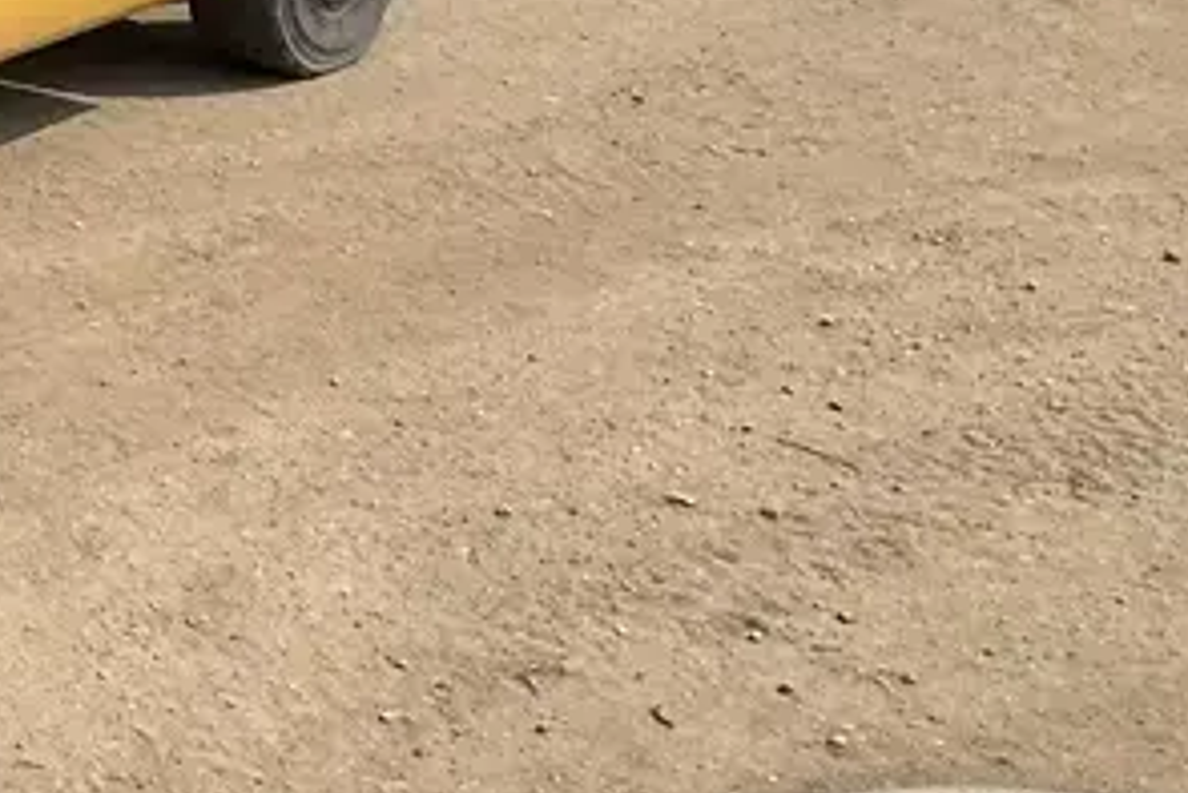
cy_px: -386
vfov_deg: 13.2
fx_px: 3235
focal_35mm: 98
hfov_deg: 18.5
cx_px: -576
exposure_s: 1/2058
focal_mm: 3
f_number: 1.8
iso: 25
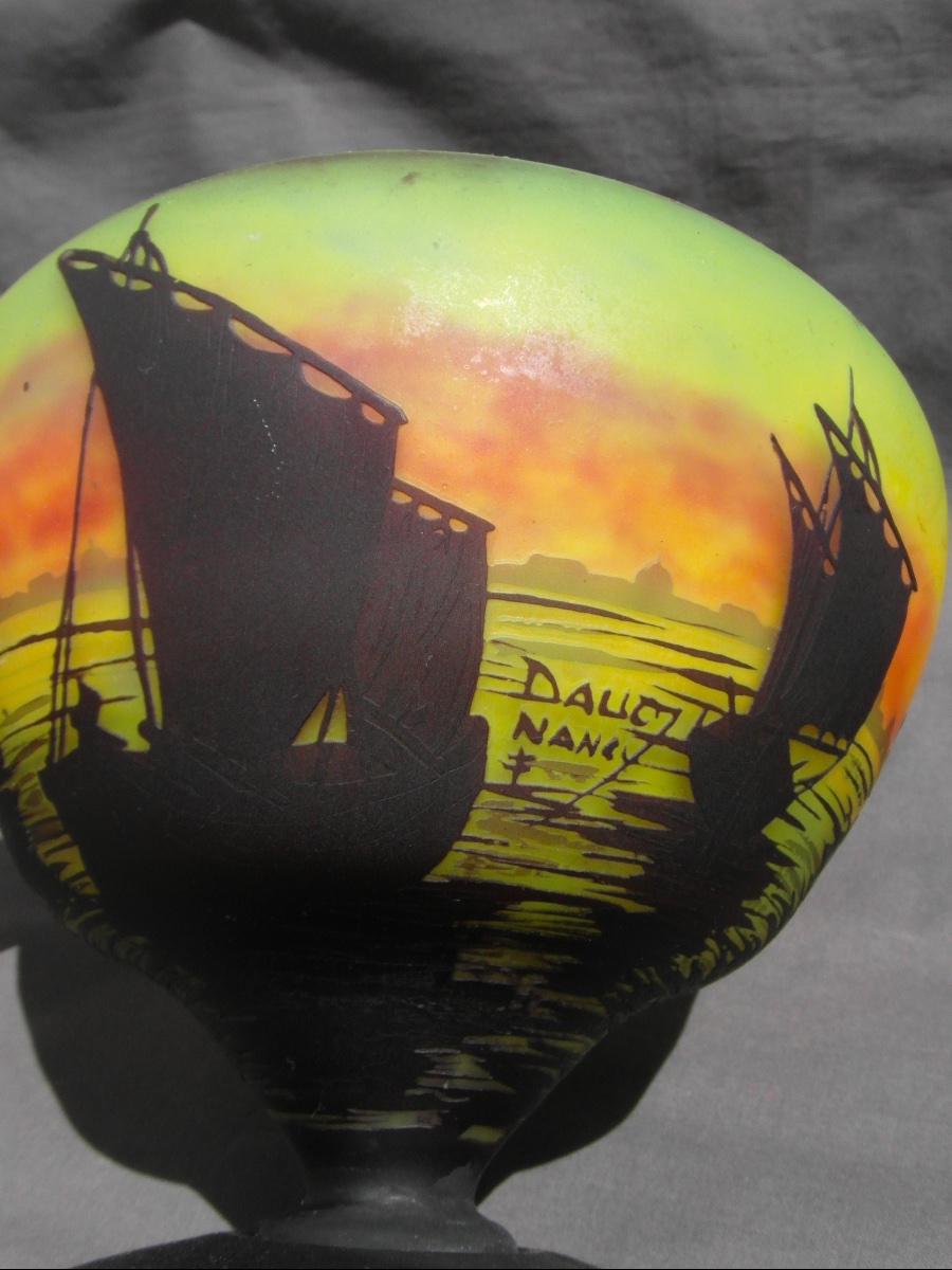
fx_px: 1173
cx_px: 476
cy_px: 635
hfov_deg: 44.2
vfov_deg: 56.8
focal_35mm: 32
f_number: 5.6
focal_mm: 5.3
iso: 80
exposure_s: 1/350
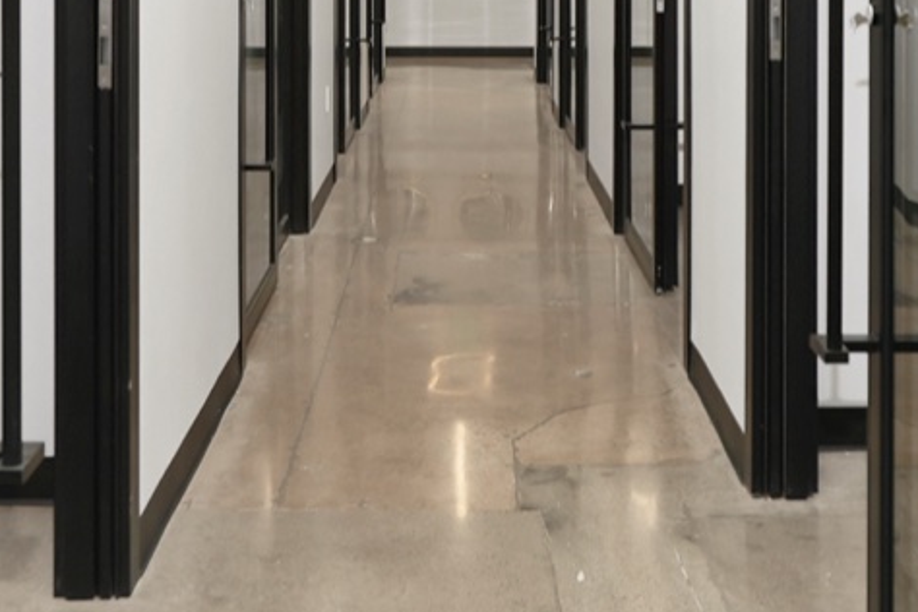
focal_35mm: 54
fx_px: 1377
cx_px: 459
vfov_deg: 23.9
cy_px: -14
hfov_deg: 36.9
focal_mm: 16
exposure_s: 1/40
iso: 250
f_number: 4
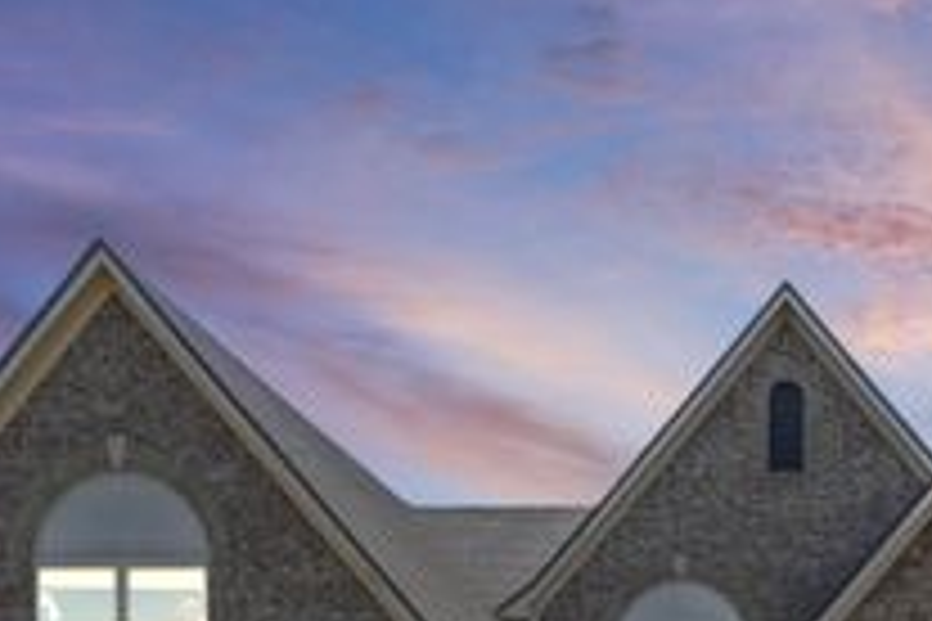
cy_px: 668
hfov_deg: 28.2
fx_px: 1812
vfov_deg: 18.8
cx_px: 761
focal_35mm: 70
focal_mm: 29
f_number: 9.5
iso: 800
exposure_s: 1/750
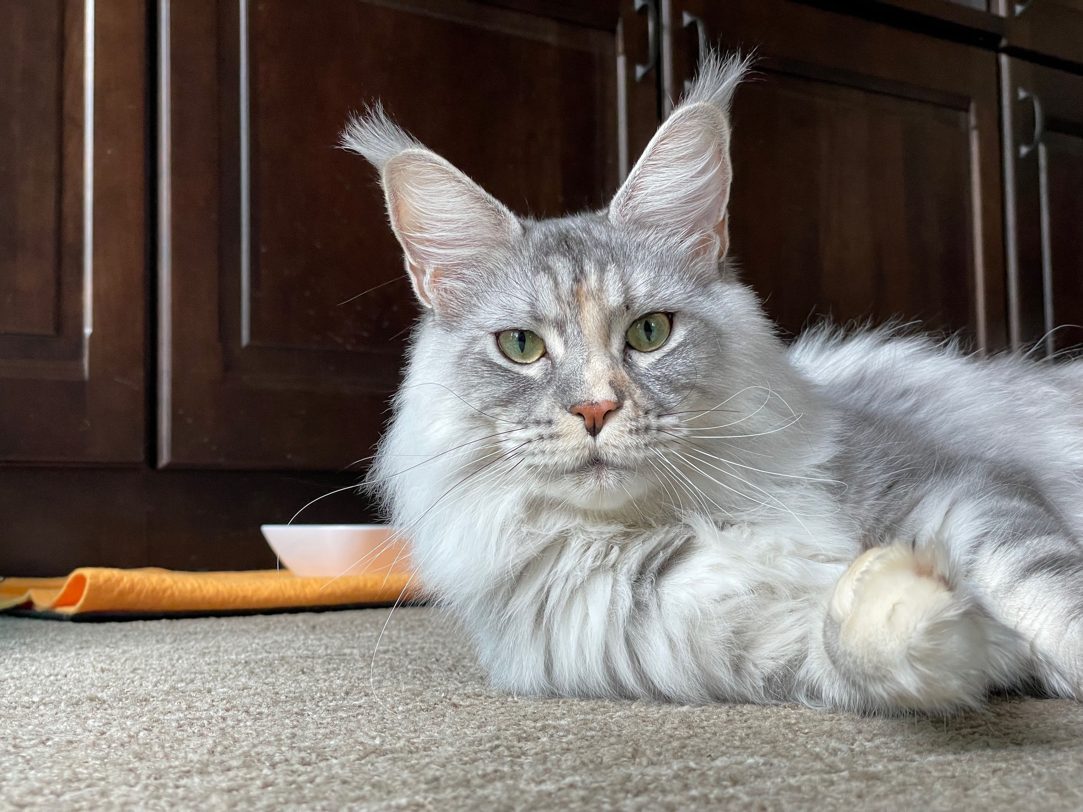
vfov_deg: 28.0
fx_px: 1627
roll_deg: +0.8
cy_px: 406
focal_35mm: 52
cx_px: 542
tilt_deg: +4.9
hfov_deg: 36.8
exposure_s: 1/120
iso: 160
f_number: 2
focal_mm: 6
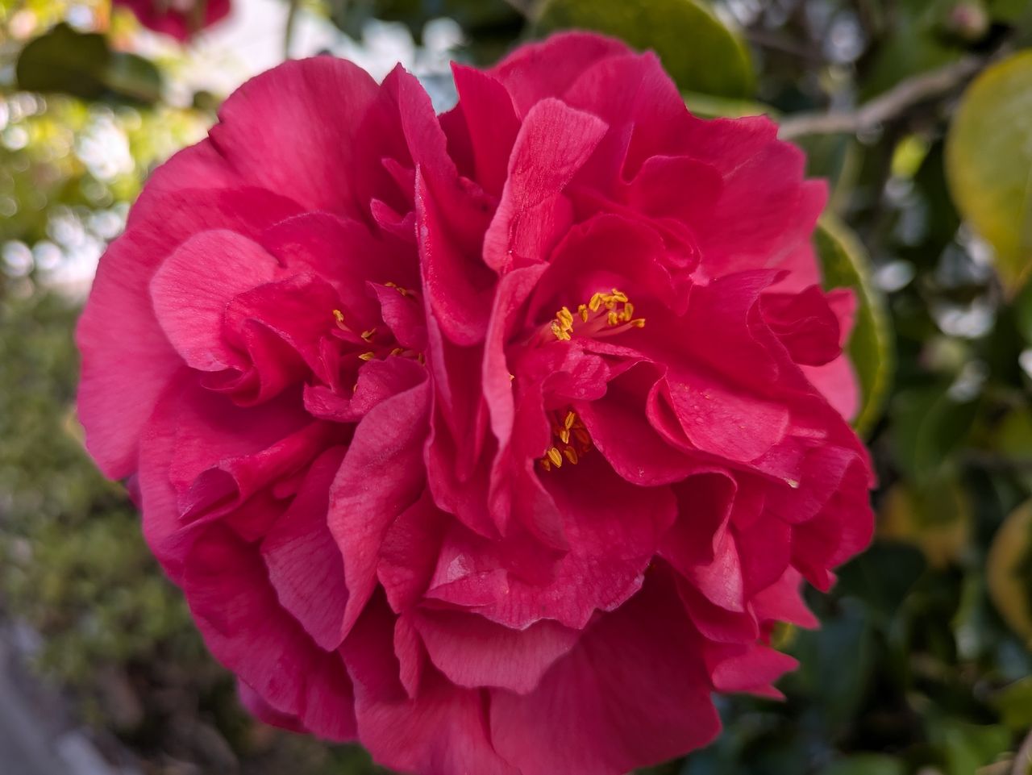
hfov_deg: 69.4
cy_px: 388
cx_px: 516
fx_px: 746
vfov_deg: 54.9
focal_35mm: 25
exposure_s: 1/602
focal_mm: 5.43
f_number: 1.89
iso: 39
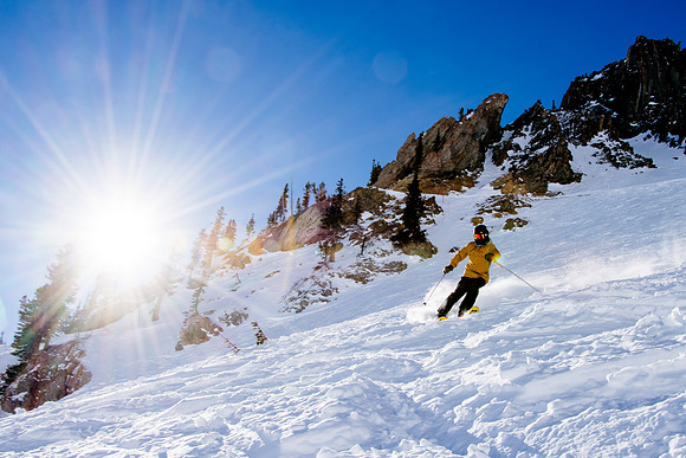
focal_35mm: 41
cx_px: 364
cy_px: 243
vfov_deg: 32.3
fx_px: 790
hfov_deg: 46.9
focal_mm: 26
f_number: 14
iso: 160
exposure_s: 1/320
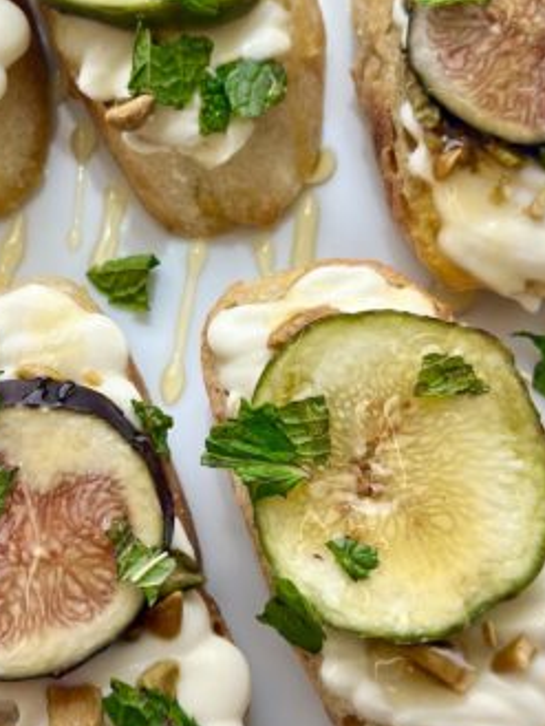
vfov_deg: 26.6
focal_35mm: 73
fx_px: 1531
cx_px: 171
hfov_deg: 20.1
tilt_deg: -70.9
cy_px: 280
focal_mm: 6.86
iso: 80
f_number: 1.78
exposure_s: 1/729
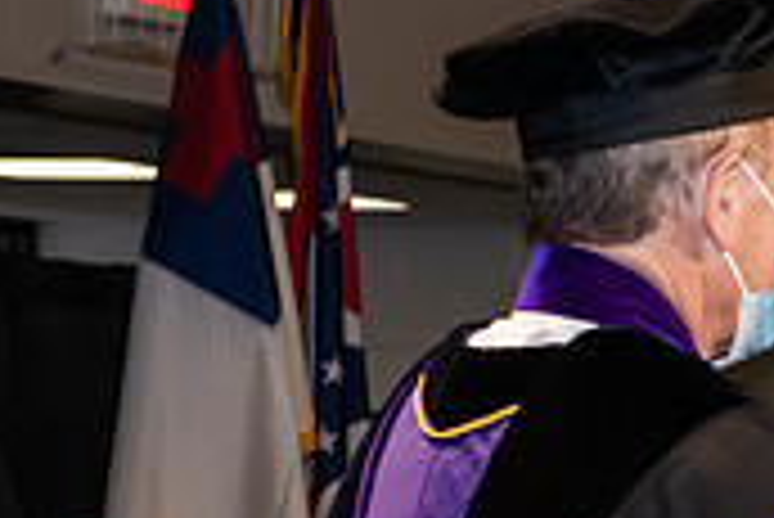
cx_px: 1292
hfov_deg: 9.5
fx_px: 4497
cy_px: 547
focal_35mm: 209
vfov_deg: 6.6
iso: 1600
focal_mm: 62
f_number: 6.3
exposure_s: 1/200
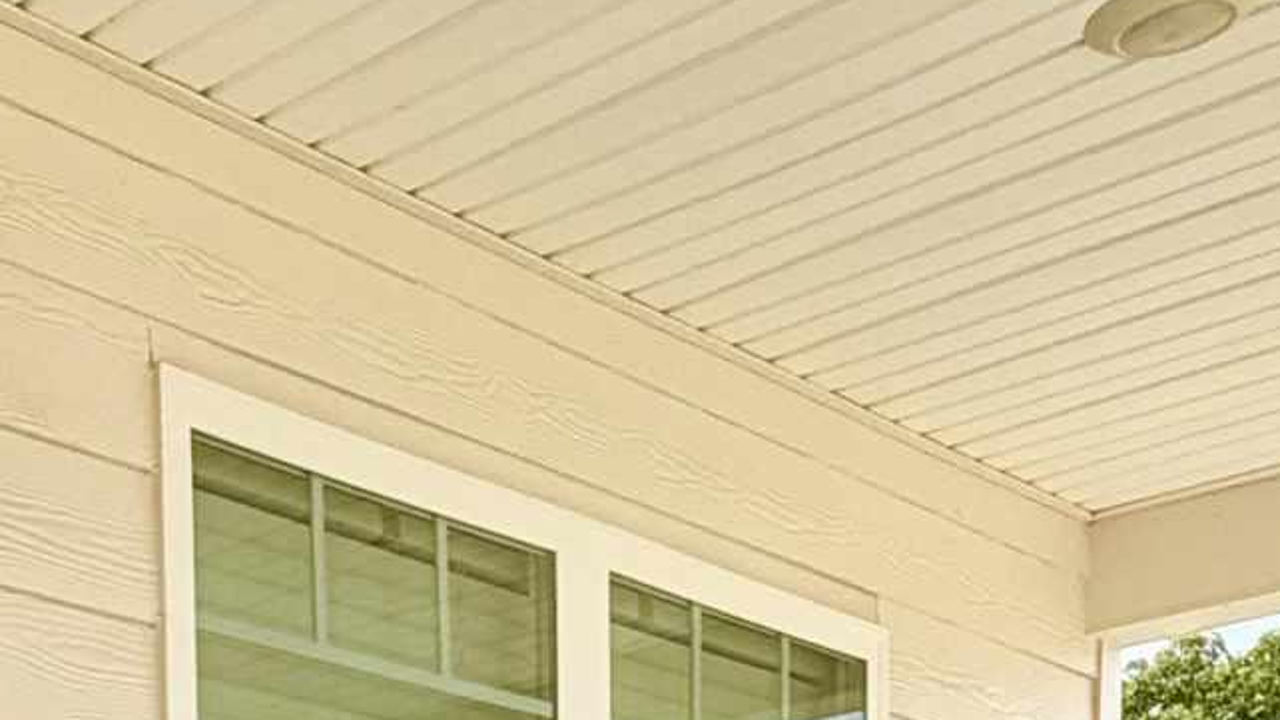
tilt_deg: -5.7
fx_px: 2477
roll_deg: +2.0
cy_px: 1606
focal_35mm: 73
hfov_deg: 27.2
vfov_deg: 13.3
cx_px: -32
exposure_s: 1/770
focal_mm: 2.22
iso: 40
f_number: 2.2
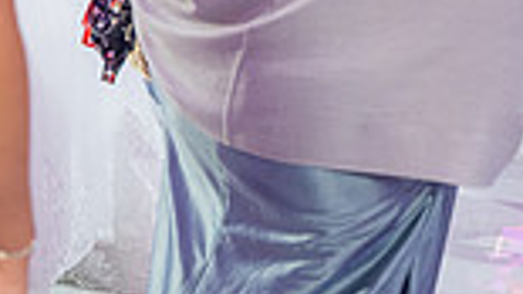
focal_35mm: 94
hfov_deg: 18.2
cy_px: -52
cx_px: -408
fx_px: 1303
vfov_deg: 12.6
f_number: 2.8
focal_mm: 24
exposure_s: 1/200
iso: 1250
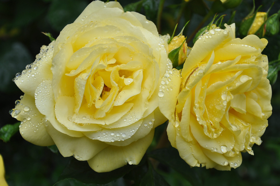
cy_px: 93
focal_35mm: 93
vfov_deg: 14.7
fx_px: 722
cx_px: 140
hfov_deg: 21.9
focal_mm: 62
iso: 200
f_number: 8
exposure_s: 1/200
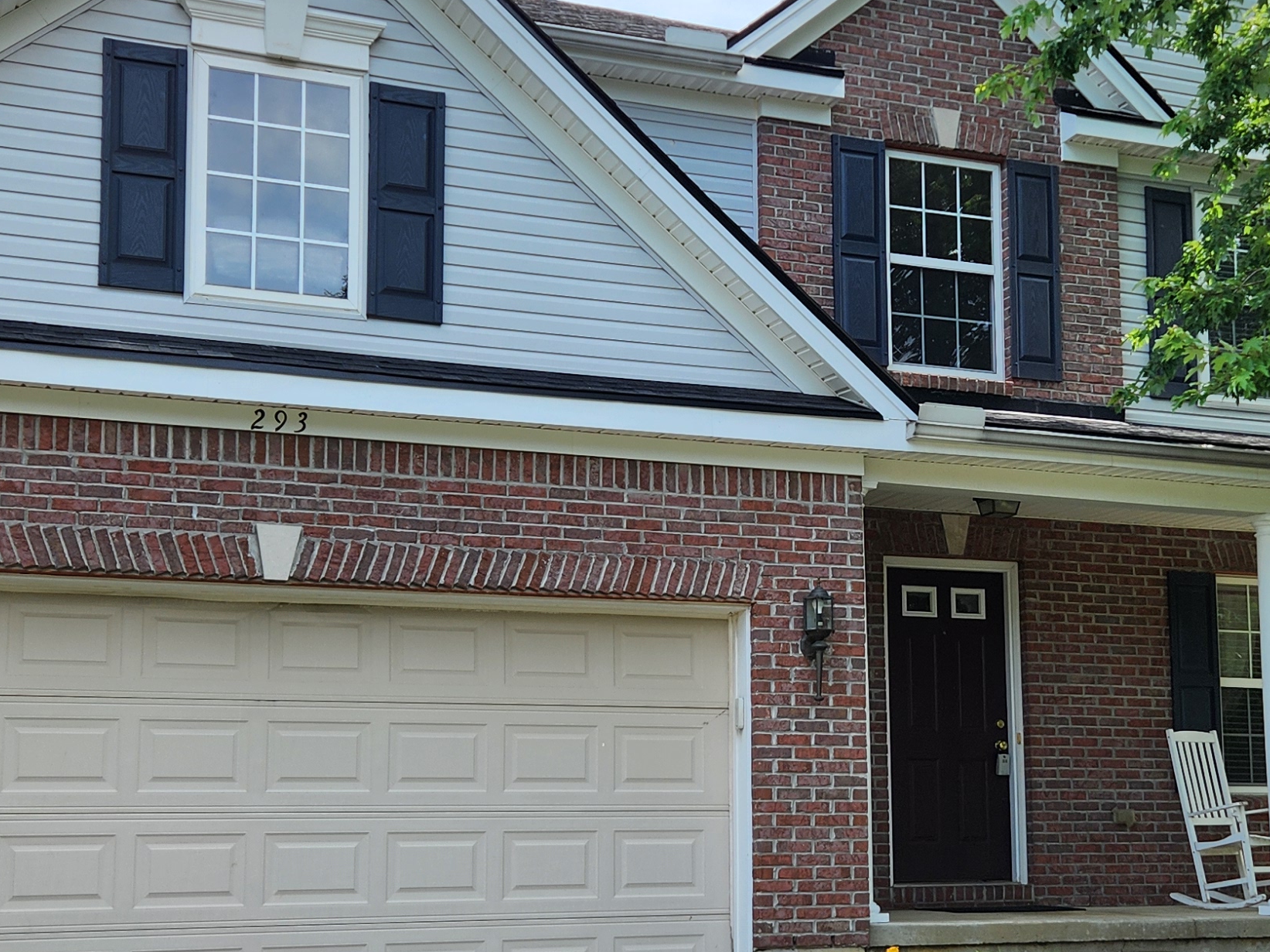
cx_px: 821
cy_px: 570
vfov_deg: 26.0
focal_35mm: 56
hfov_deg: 34.1
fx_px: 2054
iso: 20
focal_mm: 5.4
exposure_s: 1/883
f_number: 1.8
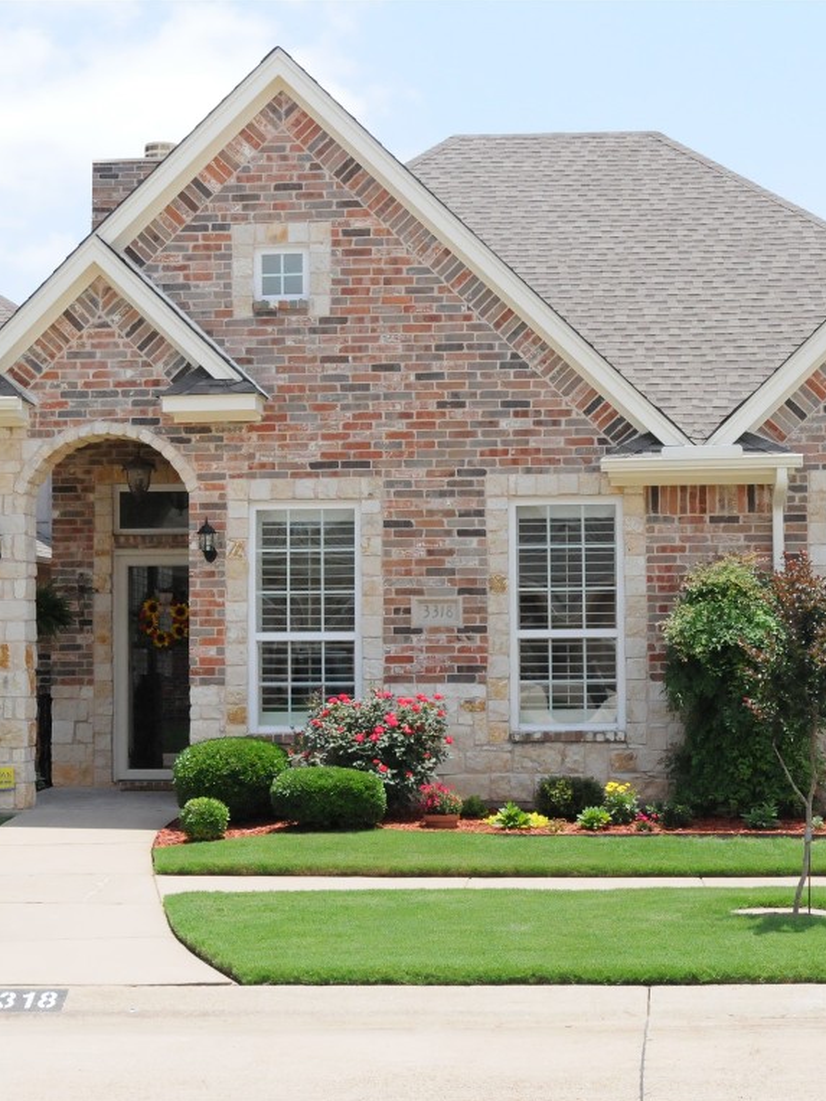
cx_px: 464
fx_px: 1941
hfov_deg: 24.0
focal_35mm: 61
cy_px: 552
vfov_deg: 31.7
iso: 1600
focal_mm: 28
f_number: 10
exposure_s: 1/1600
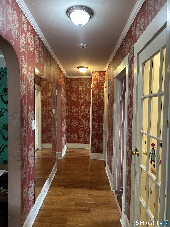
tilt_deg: -2.5
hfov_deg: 53.1
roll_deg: -1.6
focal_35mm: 26
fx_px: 170
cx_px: 85
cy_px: 114
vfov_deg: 67.3
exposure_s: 1/60
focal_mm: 5.7
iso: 200
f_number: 1.5
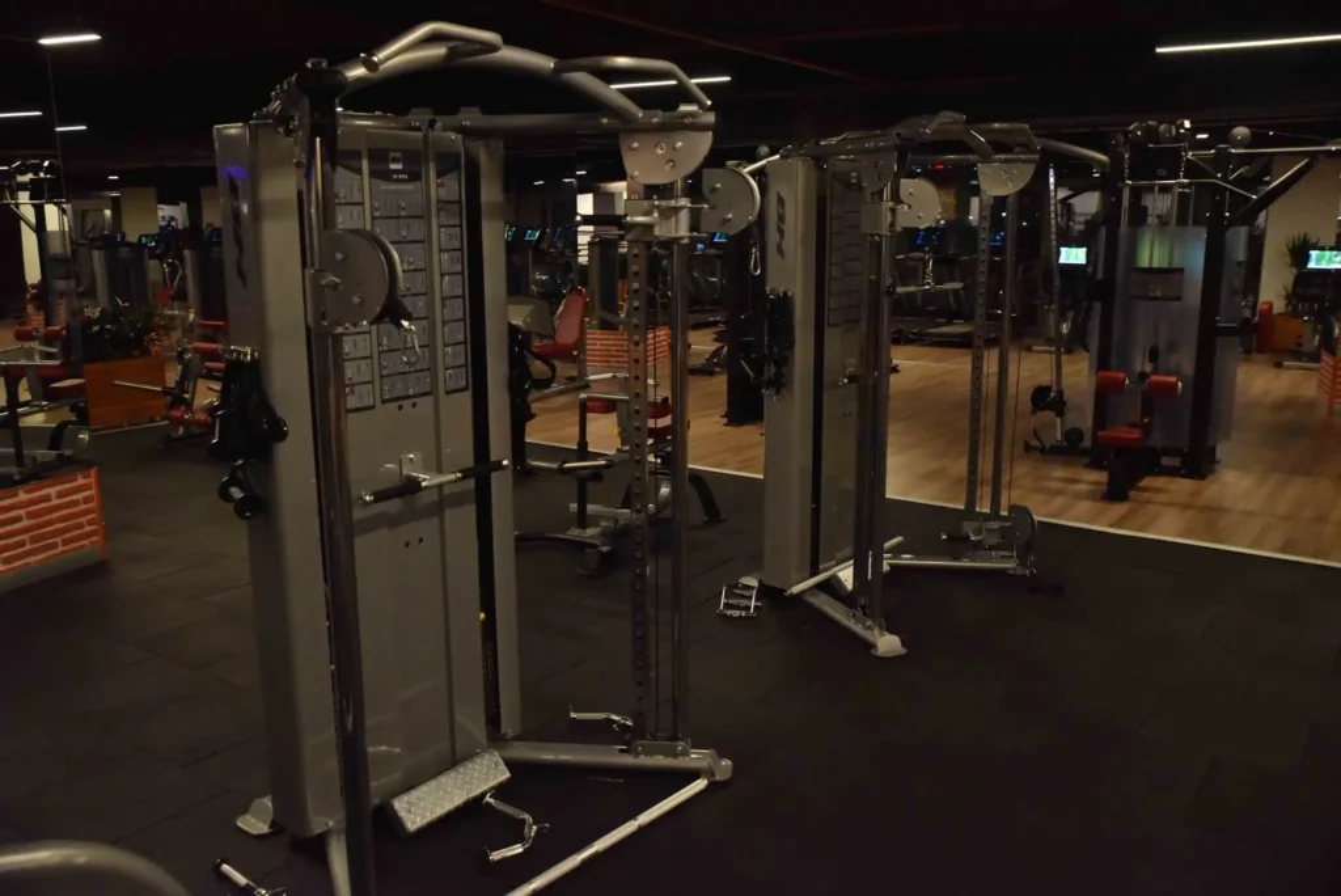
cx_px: 670
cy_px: 448
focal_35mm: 32
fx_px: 1193
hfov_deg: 58.7
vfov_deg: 41.2
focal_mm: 32
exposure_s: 1/100
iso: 4000
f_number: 2.8
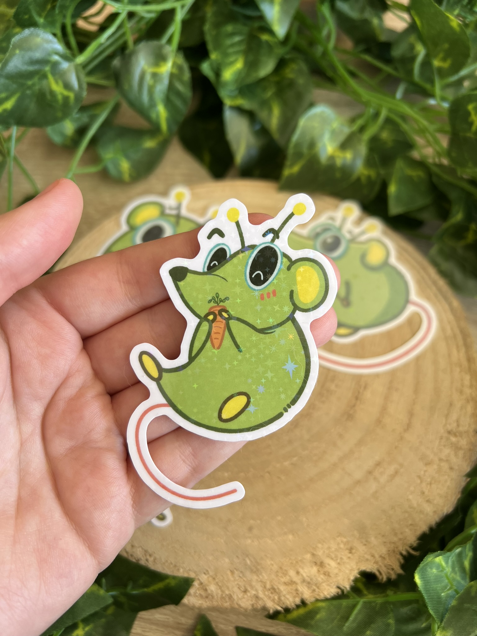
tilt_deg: -69.6
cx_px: 238
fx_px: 478
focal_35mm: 26
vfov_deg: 67.3
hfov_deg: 53.1
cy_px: 318
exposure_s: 1/121
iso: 64
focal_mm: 5.7
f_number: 1.5
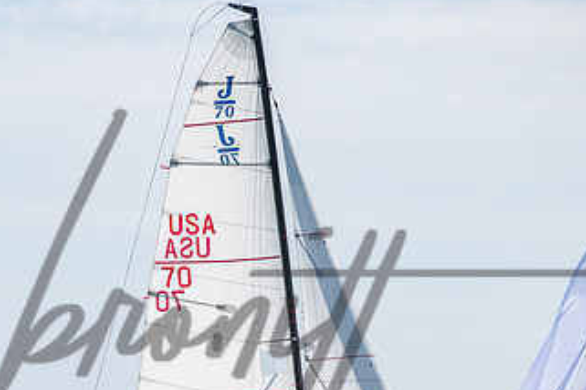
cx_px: 144
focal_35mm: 304
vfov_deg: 4.5
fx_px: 4948
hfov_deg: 6.8
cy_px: 316
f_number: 6.3
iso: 200
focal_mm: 112
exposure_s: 1/1000
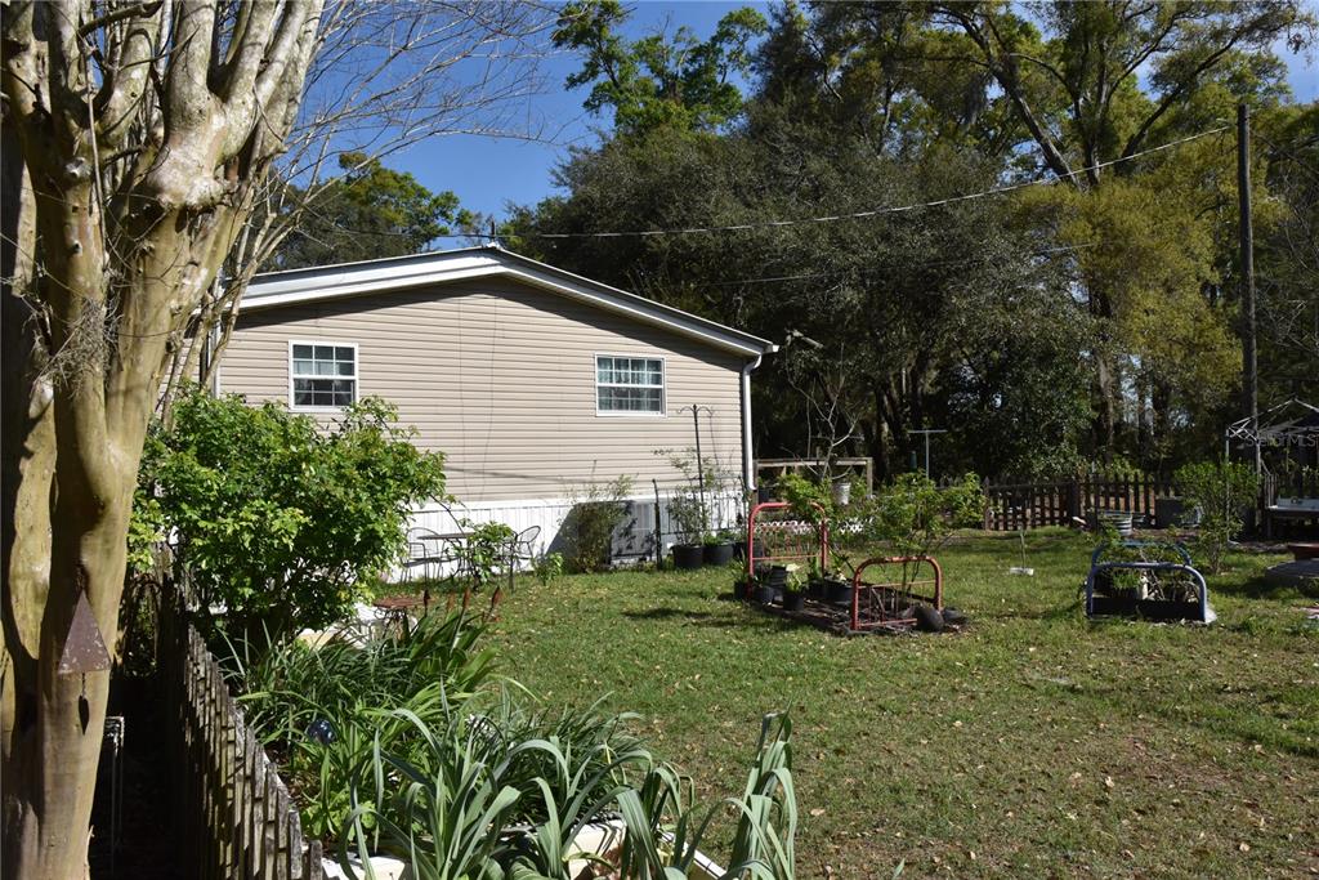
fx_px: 1099
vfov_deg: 43.6
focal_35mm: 30
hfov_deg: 61.9
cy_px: 440
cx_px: 660
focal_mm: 30
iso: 1250
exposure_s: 1/1000
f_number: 16
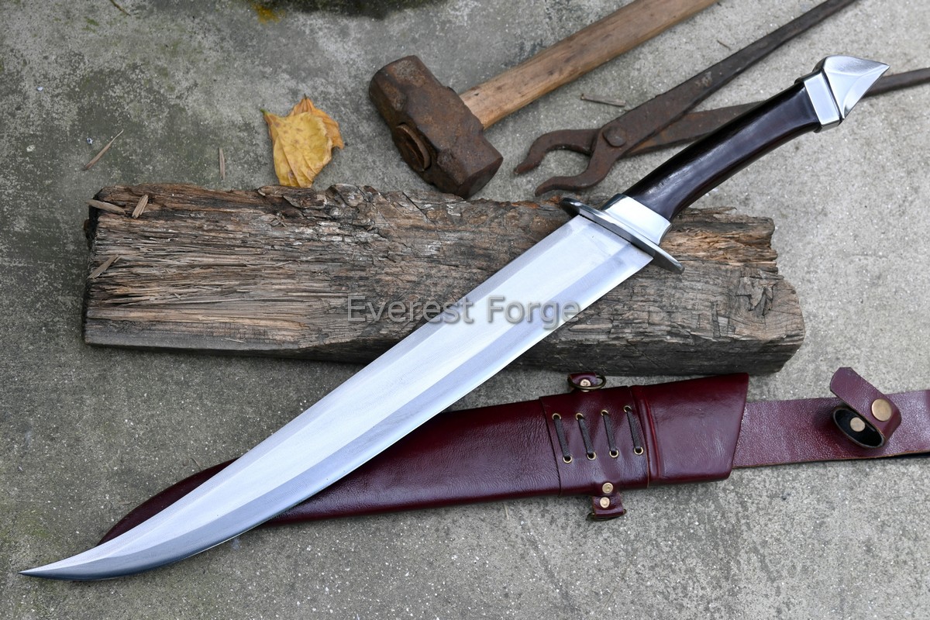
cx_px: 465
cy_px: 310
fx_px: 1744
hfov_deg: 29.9
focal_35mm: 68
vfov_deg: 20.2
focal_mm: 45
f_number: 6
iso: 140
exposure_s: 1/250
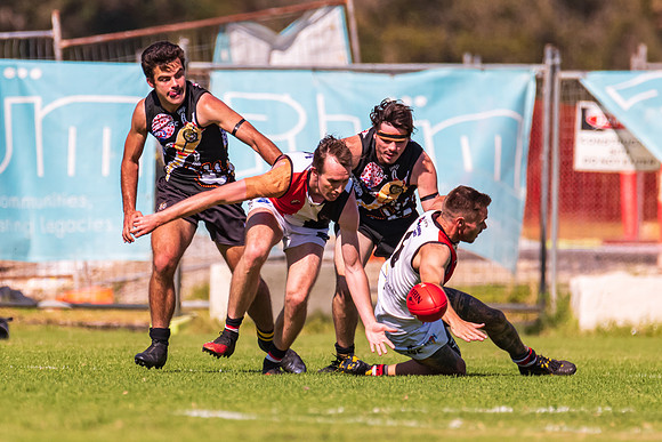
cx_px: 271
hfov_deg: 1.7
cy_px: 246
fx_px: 21897
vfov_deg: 1.2
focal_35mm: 1191
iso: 800
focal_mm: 600
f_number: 6.3
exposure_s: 1/4000
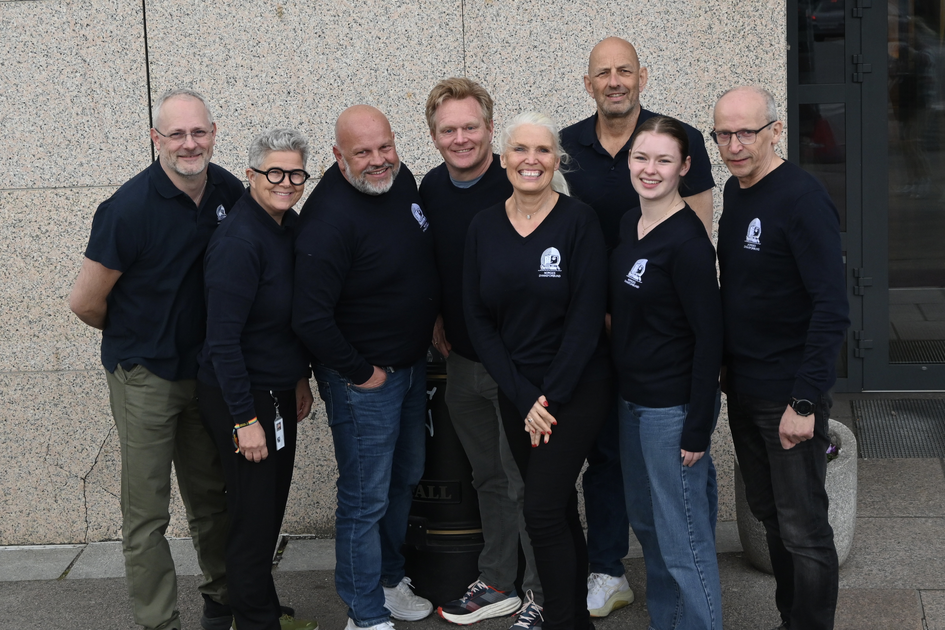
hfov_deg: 33.4
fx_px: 1575
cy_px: 315
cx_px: 472
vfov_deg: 22.6
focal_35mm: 60
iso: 1000
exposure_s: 1/640
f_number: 5.6
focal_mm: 40
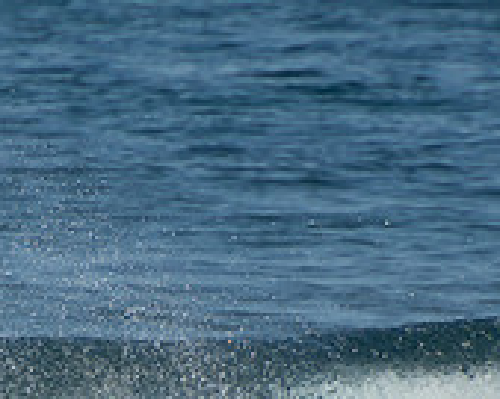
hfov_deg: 1.0
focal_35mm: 1937
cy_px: 498
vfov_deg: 0.8
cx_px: 115
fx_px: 28647
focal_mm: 400
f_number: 5.6
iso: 180
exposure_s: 1/1000
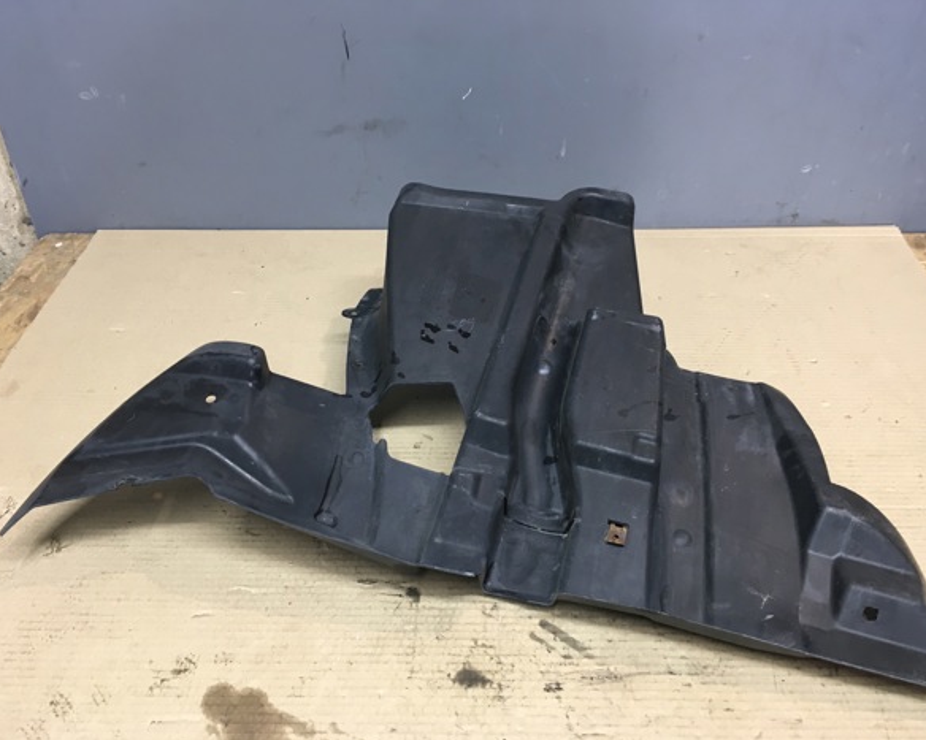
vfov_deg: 47.1
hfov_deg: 57.2
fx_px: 849
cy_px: 378
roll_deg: +0.6
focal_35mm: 31
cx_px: 482
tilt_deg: -37.2
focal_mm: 4.15
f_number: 2.2
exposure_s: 1/33
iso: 80
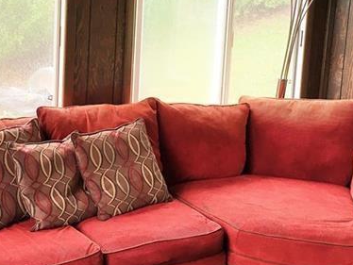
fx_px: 633
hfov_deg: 31.2
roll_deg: -3.2
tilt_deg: -8.3
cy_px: 91
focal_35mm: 62
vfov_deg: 23.6
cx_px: 160
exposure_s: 1/40
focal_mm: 4.15
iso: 25
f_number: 2.2
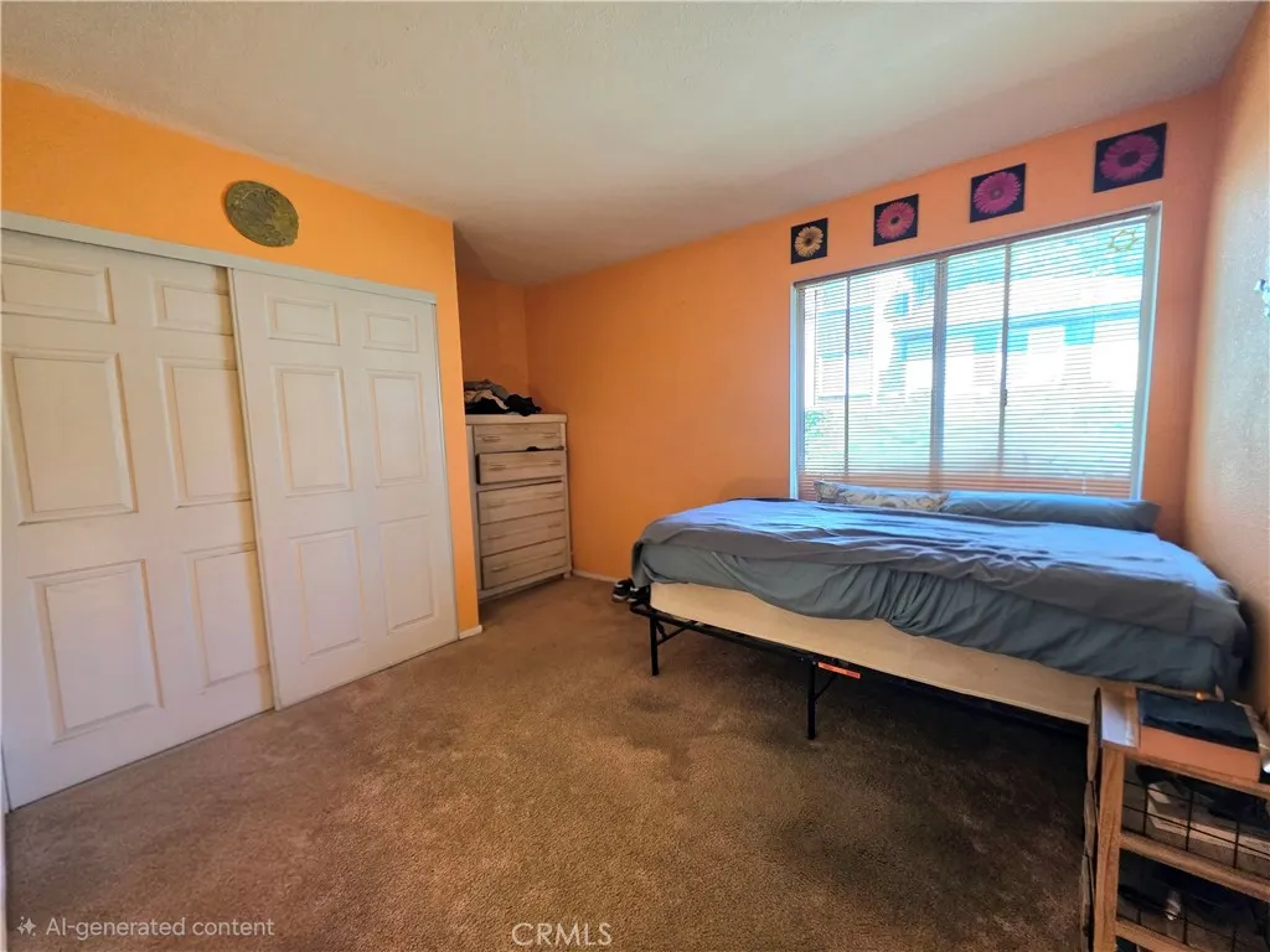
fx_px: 477
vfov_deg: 89.9
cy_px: 476
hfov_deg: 106.2
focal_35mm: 13
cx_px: 635
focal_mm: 2.2
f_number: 1.9
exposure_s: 1/120
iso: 250
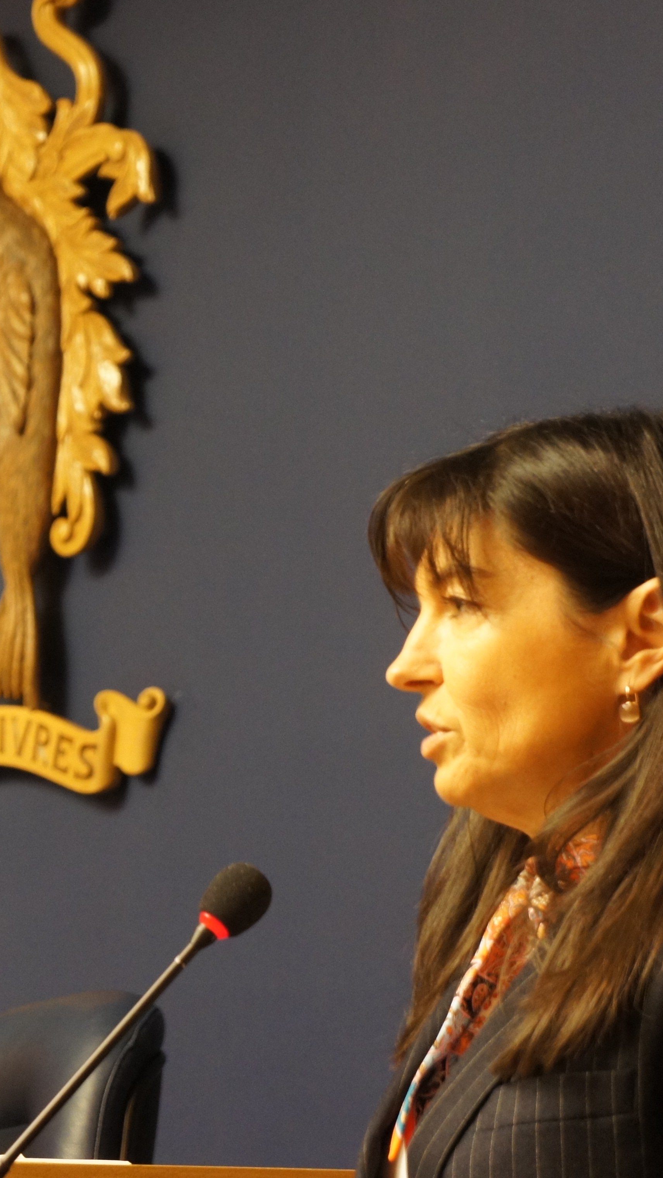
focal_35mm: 131
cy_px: 588
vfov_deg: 16.4
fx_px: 4087
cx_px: -54
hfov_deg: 9.2
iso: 1600
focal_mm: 55
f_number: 5.6
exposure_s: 1/25
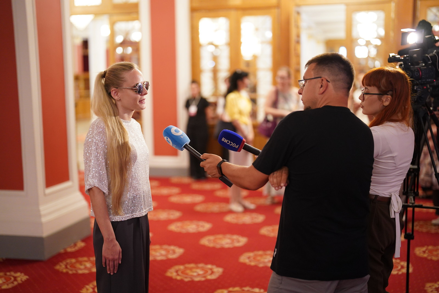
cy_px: 146
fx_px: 610
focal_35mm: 50
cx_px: 220
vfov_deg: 27.0
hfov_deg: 39.6
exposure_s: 1/320
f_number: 1.2
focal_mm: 50
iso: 2000
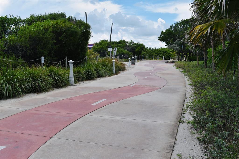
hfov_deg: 55.1
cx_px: 120
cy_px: 80
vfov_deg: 38.3
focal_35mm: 34
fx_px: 229
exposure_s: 1/320
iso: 200
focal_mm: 23
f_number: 9
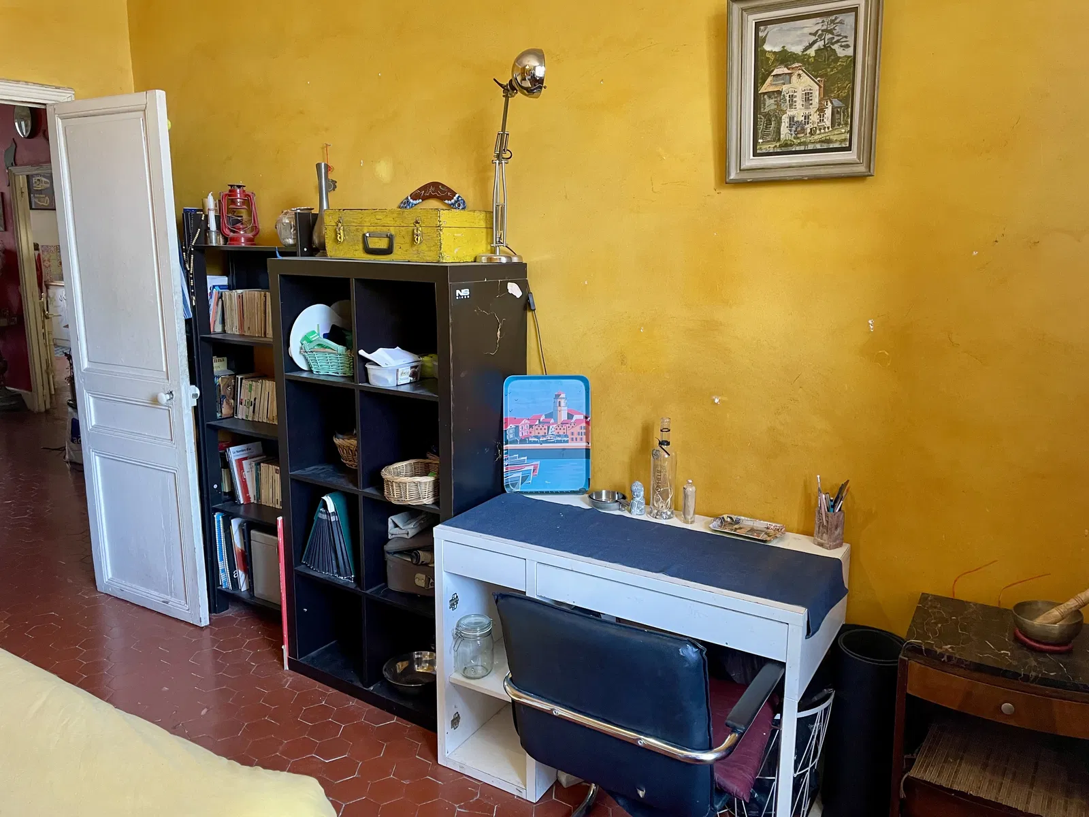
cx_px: 544
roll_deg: +0.3
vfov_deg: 53.1
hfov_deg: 67.3
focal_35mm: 26
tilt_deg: -9.9
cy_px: 408
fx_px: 818
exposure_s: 1/61
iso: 125
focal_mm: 4.2
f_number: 1.6
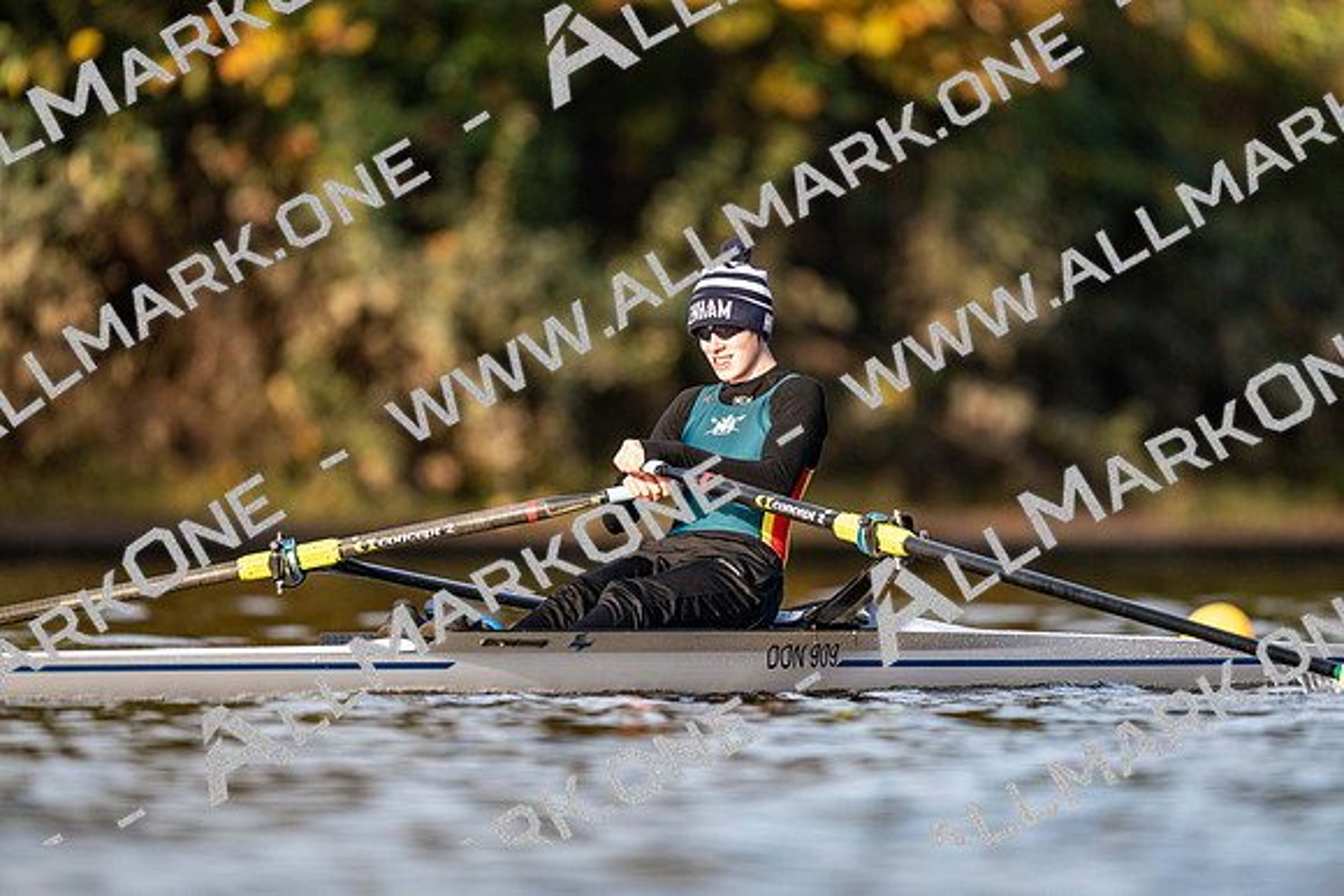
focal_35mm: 600
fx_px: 22404
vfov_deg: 2.3
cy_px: 448
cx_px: 672
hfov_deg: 3.4
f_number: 4
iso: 900
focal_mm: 600
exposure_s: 1/2500
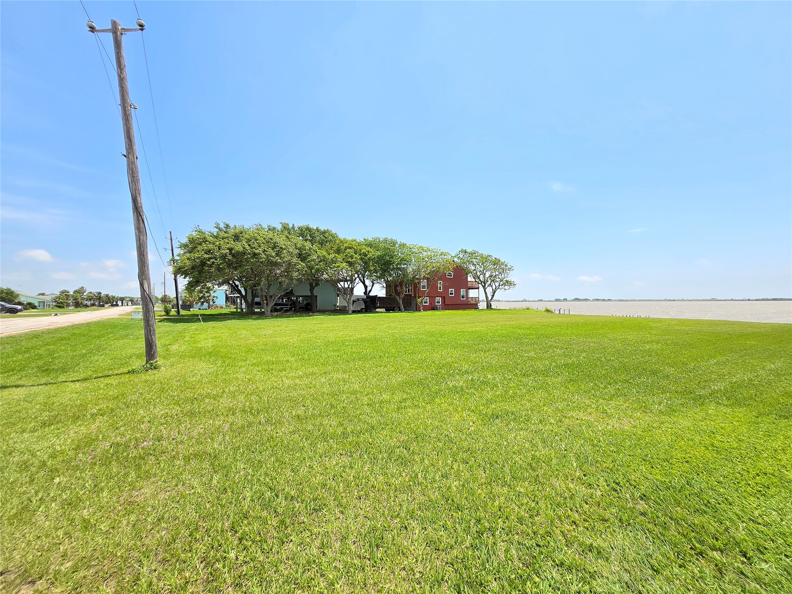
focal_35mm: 13
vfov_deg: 89.9
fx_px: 297
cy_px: 297
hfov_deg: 106.2
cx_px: 396
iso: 25
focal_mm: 1.7
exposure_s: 1/767
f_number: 2.2
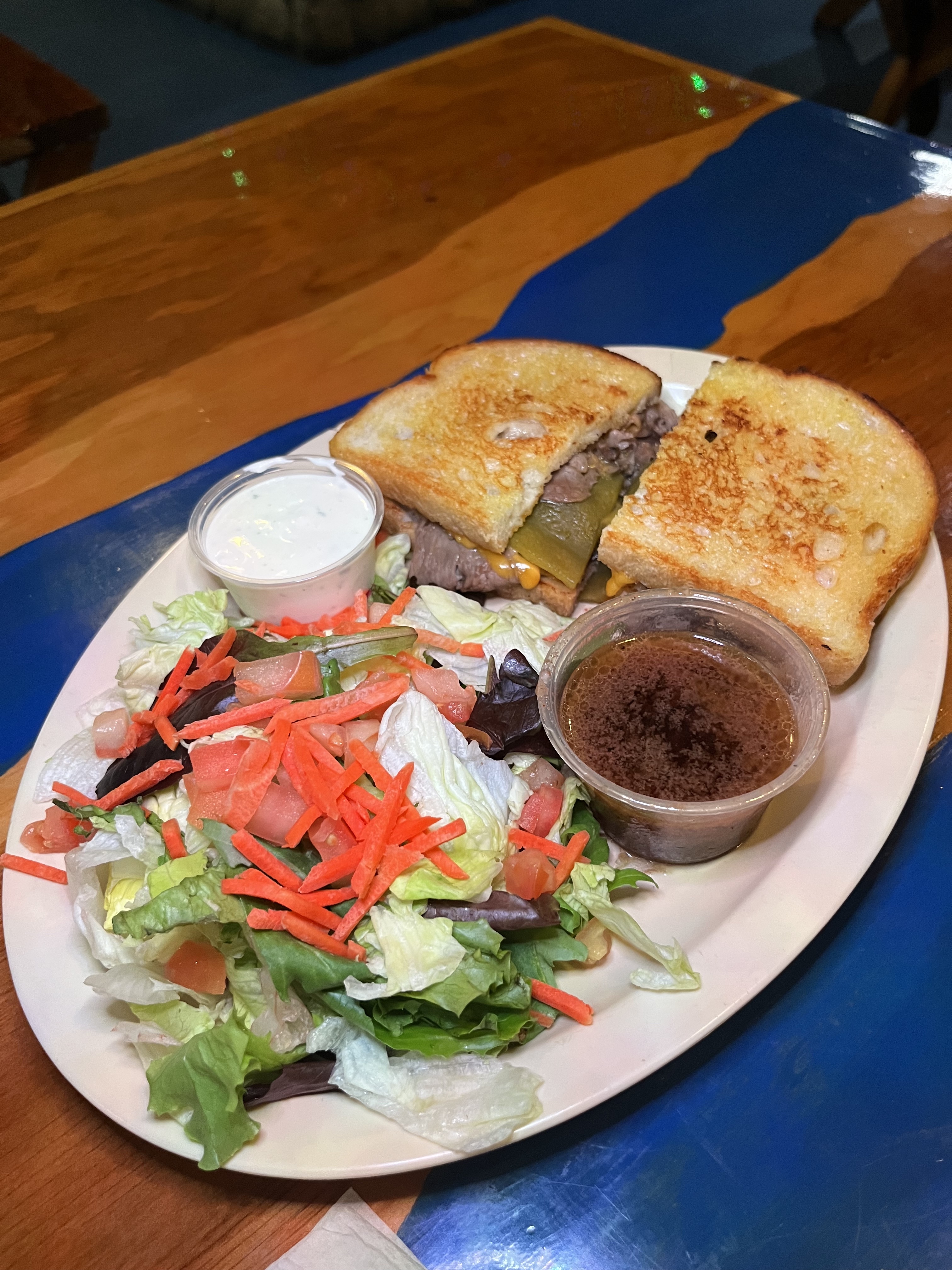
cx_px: 476
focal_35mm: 26
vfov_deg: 67.3
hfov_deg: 53.1
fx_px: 953
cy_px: 635
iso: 320
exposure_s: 1/60
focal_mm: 5.1
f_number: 1.6
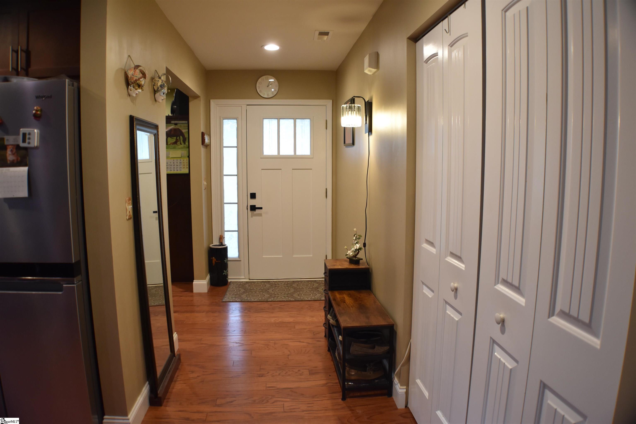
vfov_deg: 41.7
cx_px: 318
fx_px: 556
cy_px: 212
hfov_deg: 59.5
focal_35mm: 32
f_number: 4
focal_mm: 21
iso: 800
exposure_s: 1/60
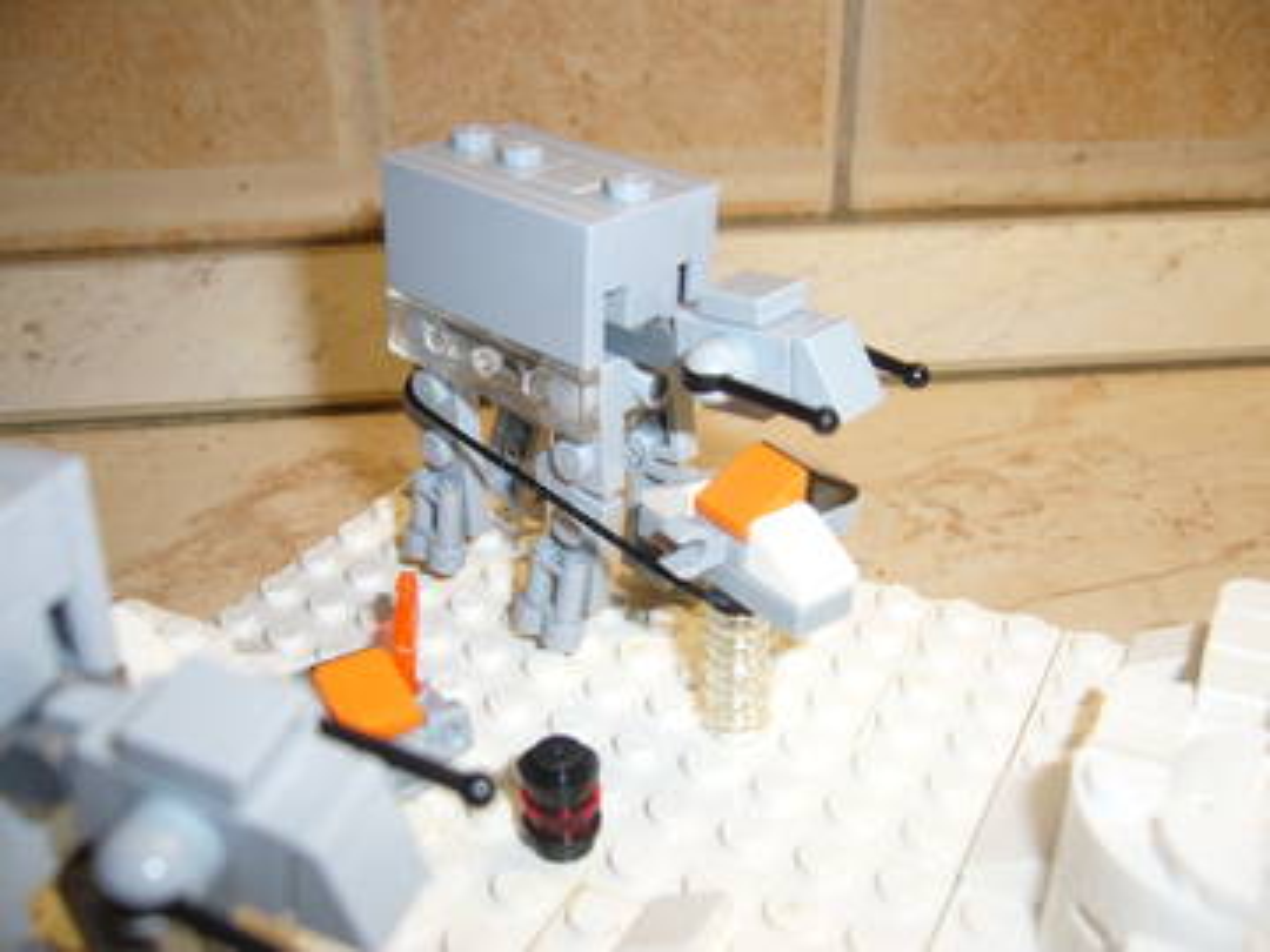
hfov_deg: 52.6
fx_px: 1284
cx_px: 635
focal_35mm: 35
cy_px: 476
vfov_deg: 40.7
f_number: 2.8
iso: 100
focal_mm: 5.8
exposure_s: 1/30
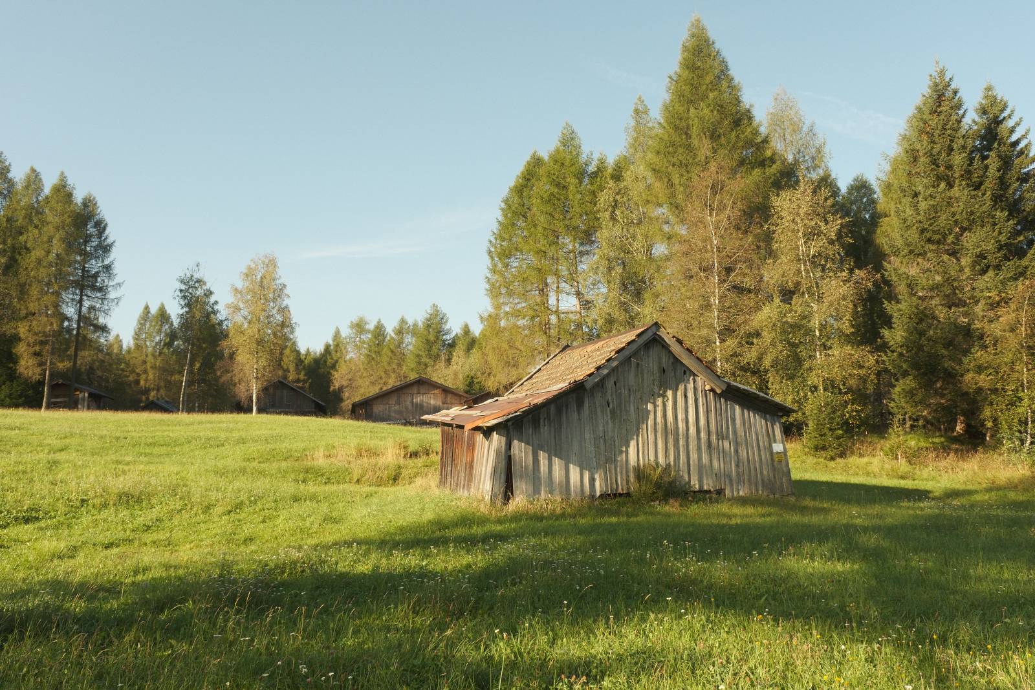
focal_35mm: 28
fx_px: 805
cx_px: 518
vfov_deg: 46.4
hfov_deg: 65.5
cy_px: 345
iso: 640
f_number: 11
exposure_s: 1/140
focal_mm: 18.4
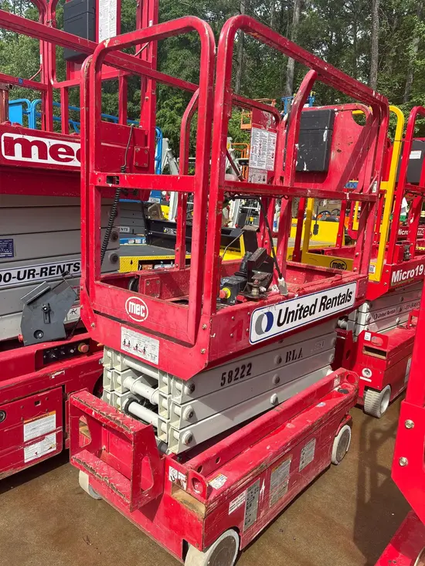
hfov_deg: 53.1
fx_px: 425
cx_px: 212
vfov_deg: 67.3
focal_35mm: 26
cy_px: 283
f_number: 1.6
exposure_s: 1/1876
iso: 50
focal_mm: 5.96
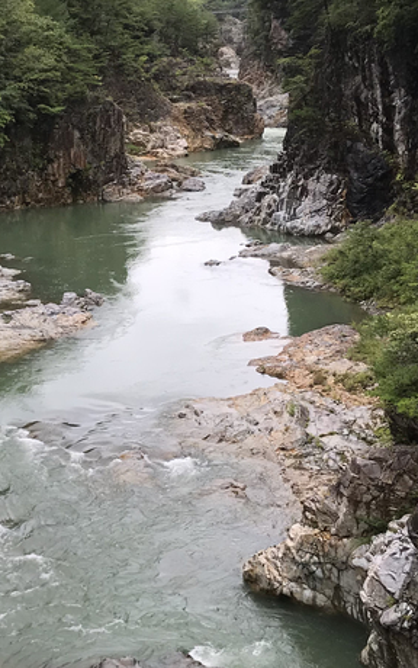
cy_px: 357
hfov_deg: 19.7
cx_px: 134
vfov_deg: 31.0
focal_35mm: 66
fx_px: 1201
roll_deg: +1.2
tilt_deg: -13.5
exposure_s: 1/341
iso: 20
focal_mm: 3.99
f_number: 1.8
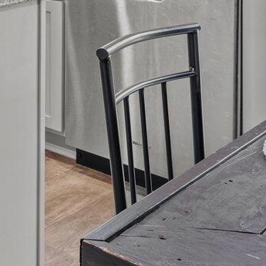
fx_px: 617
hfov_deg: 18.0
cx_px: -244
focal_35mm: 71
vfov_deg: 21.2
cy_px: -112
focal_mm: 14
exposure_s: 1.3
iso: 400
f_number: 9
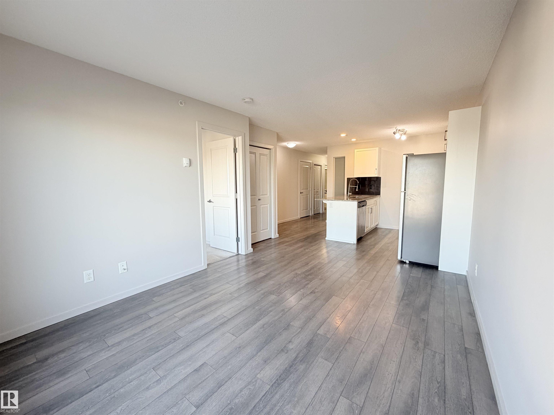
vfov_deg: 85.7
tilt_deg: -5.9
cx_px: 277
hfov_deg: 102.1
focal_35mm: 14
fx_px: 224
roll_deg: +0.9
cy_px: 208
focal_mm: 2.22
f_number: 2.2
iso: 200
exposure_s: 1/120
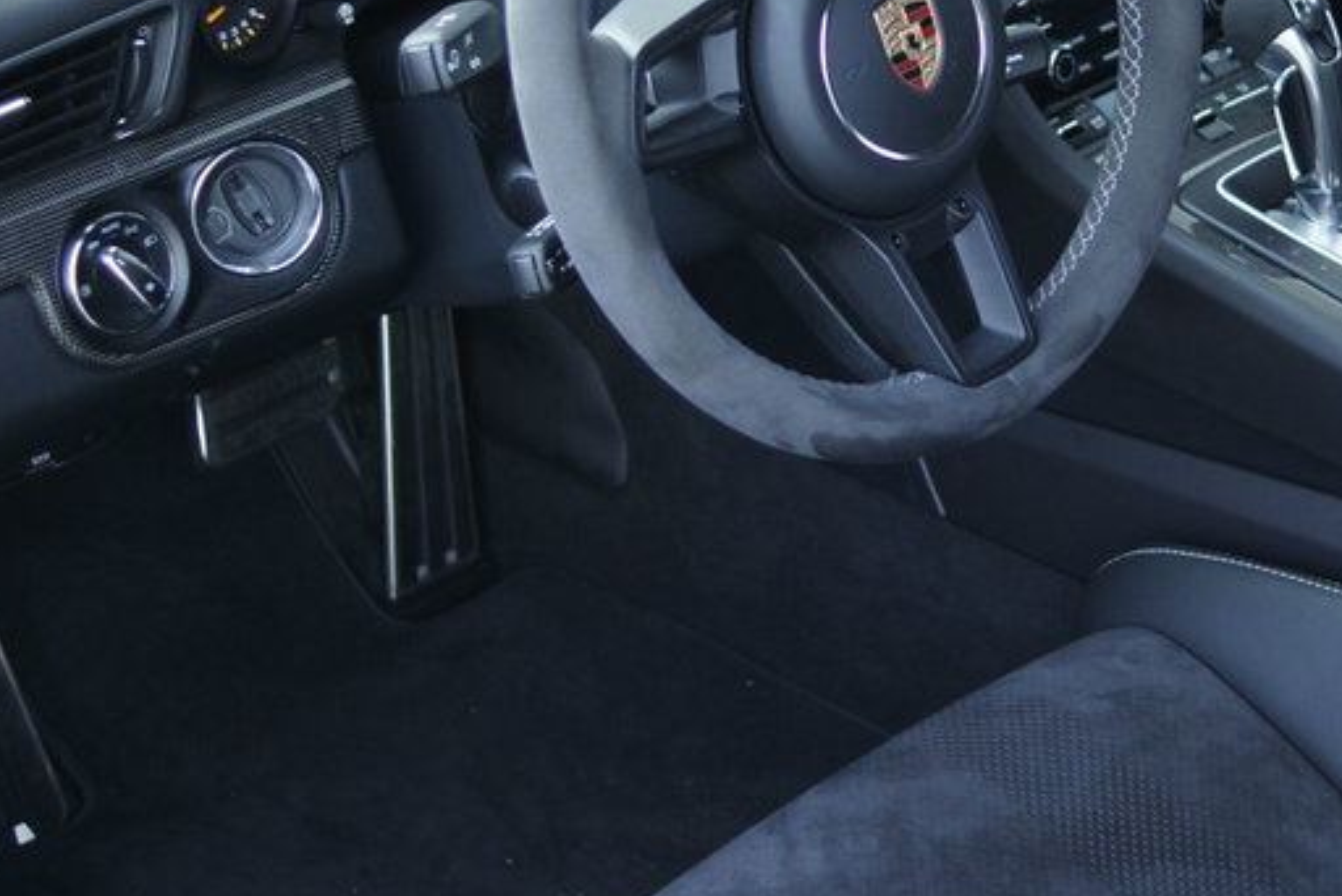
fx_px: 3357
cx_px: 1027
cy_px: 224
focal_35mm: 90
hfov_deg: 22.4
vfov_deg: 15.1
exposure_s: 1/60
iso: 200
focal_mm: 30
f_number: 2.8
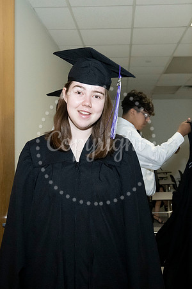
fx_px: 336
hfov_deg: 31.9
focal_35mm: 42
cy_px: 144
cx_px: 102
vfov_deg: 46.4
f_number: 7.1
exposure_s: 1/200
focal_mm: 28
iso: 6400
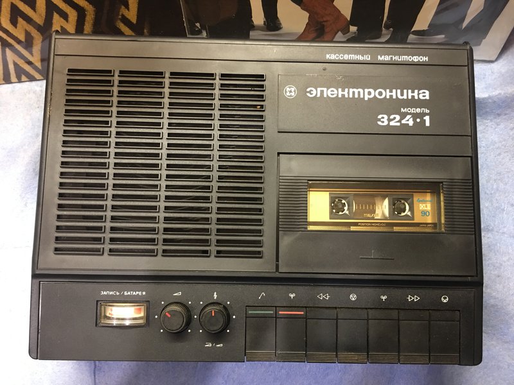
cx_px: 257
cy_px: 192
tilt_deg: -83.6
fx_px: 431
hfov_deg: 61.7
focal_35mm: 29
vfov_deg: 48.2
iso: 100
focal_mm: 4.15
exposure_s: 1/17
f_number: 2.2
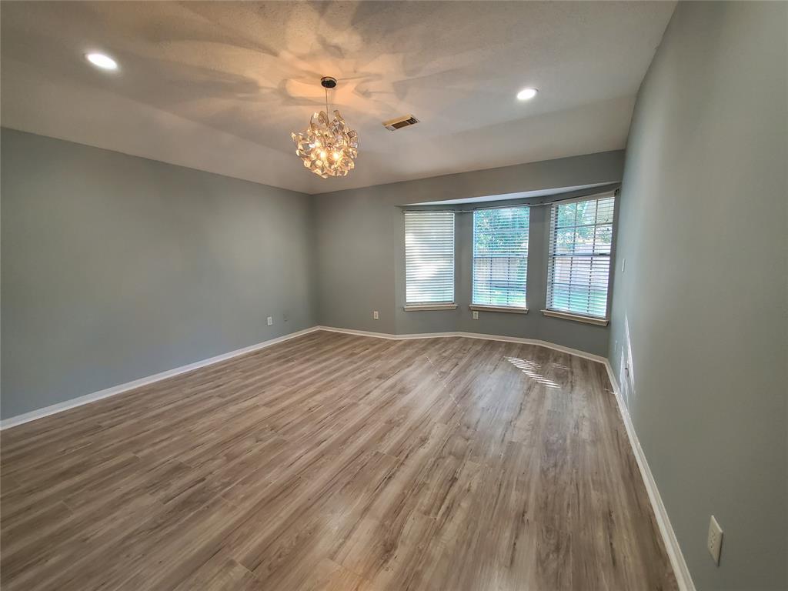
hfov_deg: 106.2
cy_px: 296
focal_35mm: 13
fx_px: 296
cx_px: 394
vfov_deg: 89.9
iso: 250
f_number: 2.2
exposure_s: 1/60
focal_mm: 1.8
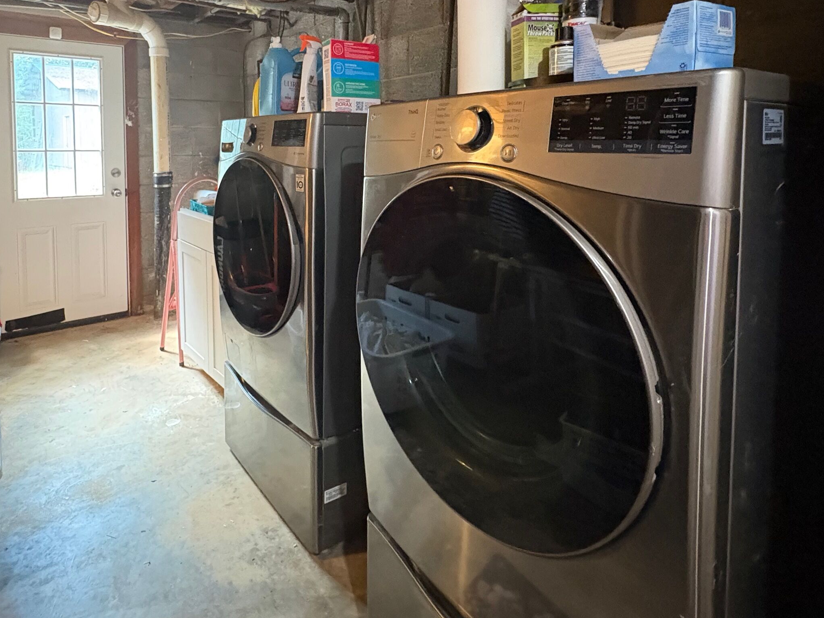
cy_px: 170
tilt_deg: -3.0
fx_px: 500
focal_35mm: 21
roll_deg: +0.0
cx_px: 316
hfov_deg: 77.8
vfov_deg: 60.6
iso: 1000
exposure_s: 1/40
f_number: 2.2
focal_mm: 2.22
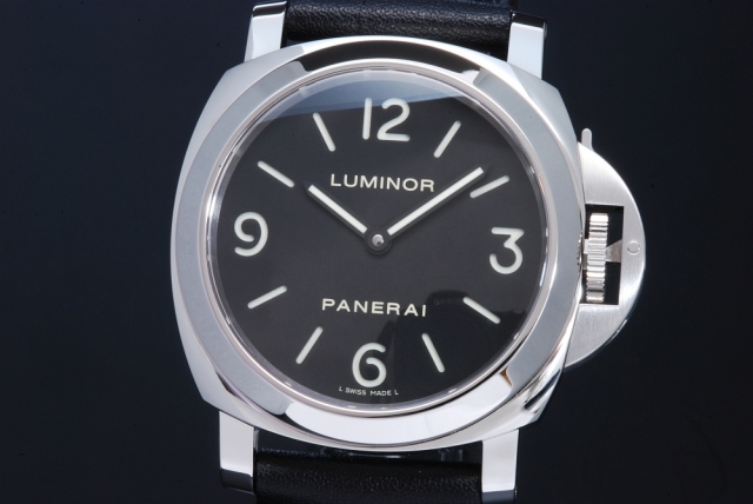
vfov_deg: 8.7
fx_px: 3297
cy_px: 252
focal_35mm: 158
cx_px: 376
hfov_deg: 13.0
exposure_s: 5
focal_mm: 105
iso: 200
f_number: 40
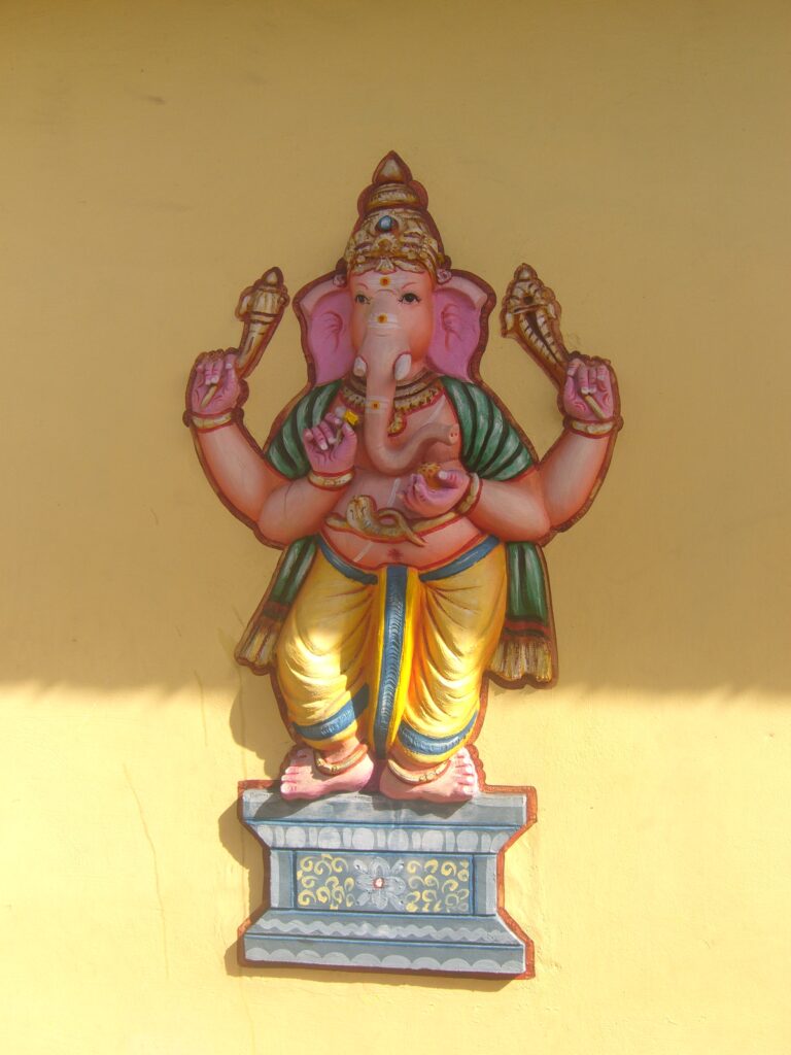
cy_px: 528
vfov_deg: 49.0
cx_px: 396
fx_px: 1158
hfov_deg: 37.7
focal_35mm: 38
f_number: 4
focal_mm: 7.9
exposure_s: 1/400
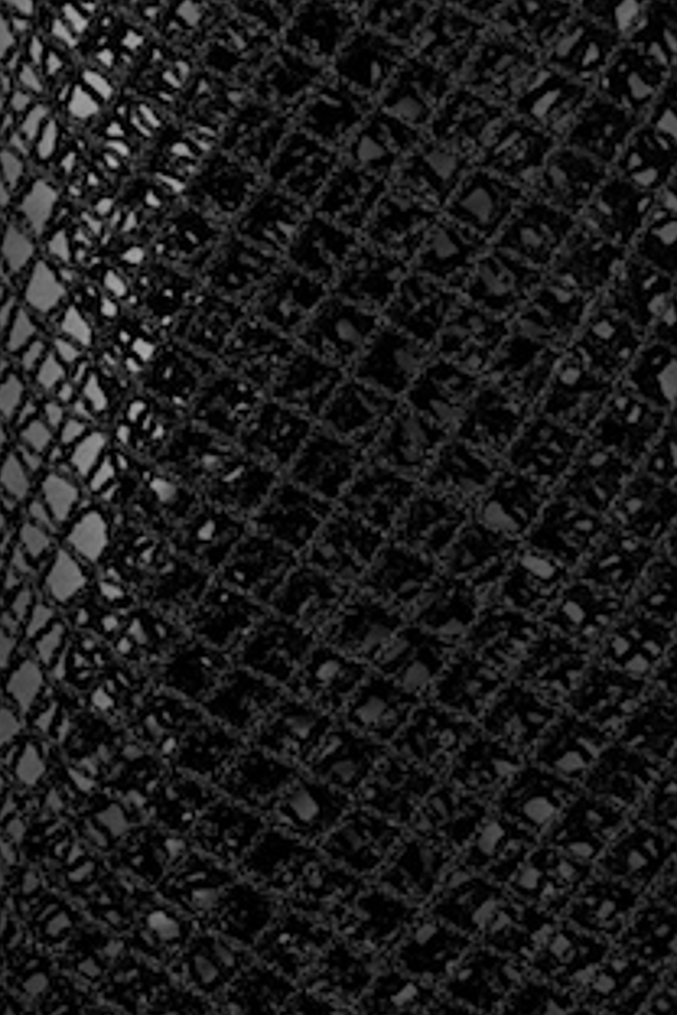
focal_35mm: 259
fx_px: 7305
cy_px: 643
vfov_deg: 7.9
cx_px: 280
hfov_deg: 5.3
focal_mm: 90
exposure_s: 1/250
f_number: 11
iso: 400
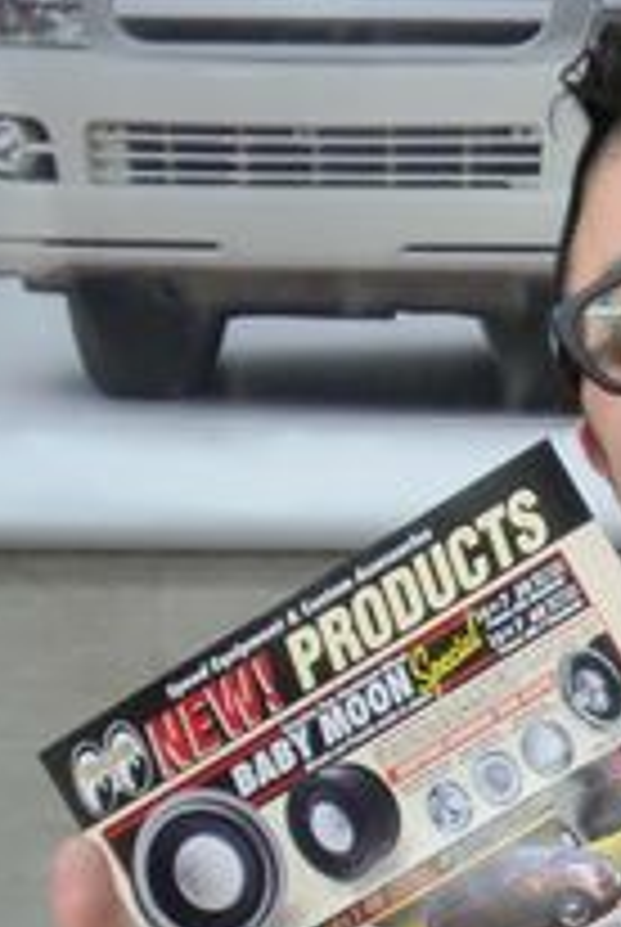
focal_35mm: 127
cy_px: 716
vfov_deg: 16.0
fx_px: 3275
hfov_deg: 10.7
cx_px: 713
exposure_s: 1/30
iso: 400
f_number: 3.4
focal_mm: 7.91
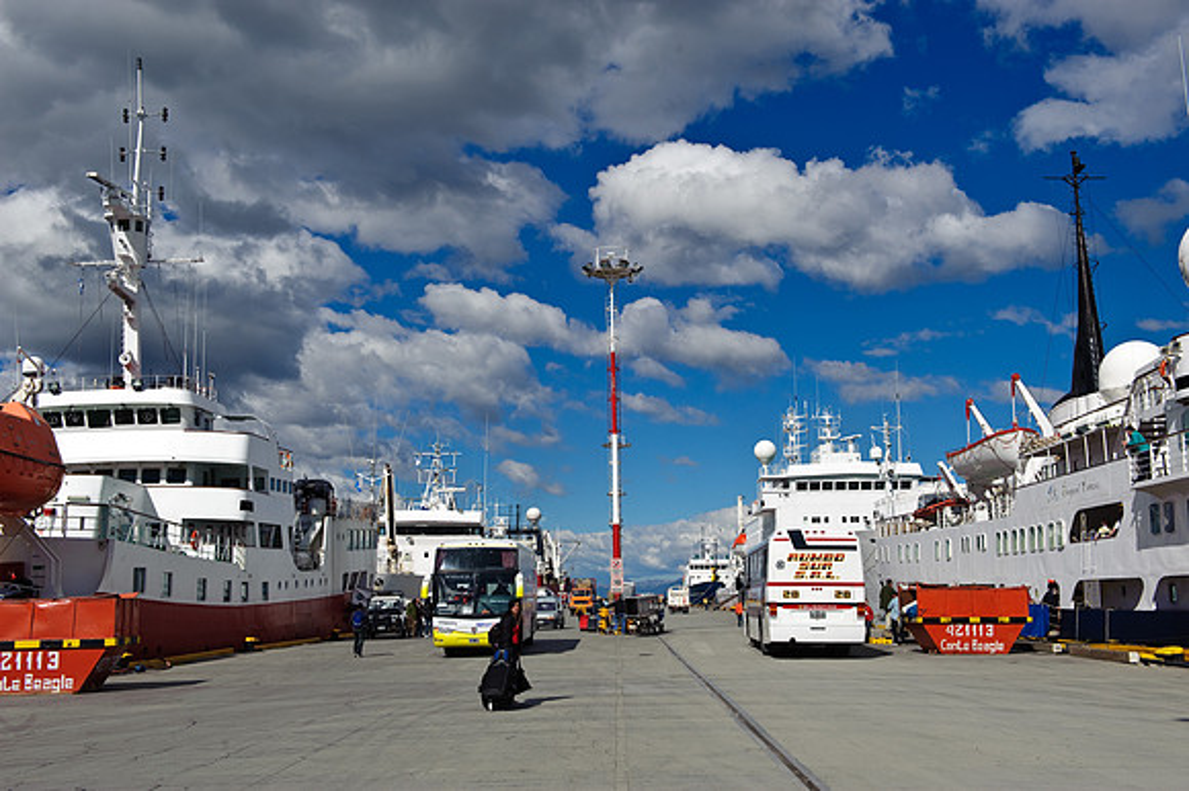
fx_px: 1320
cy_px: 396
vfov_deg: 33.4
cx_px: 594
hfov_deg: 48.5
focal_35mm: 40
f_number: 10
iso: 200
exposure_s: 1/640
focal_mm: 40
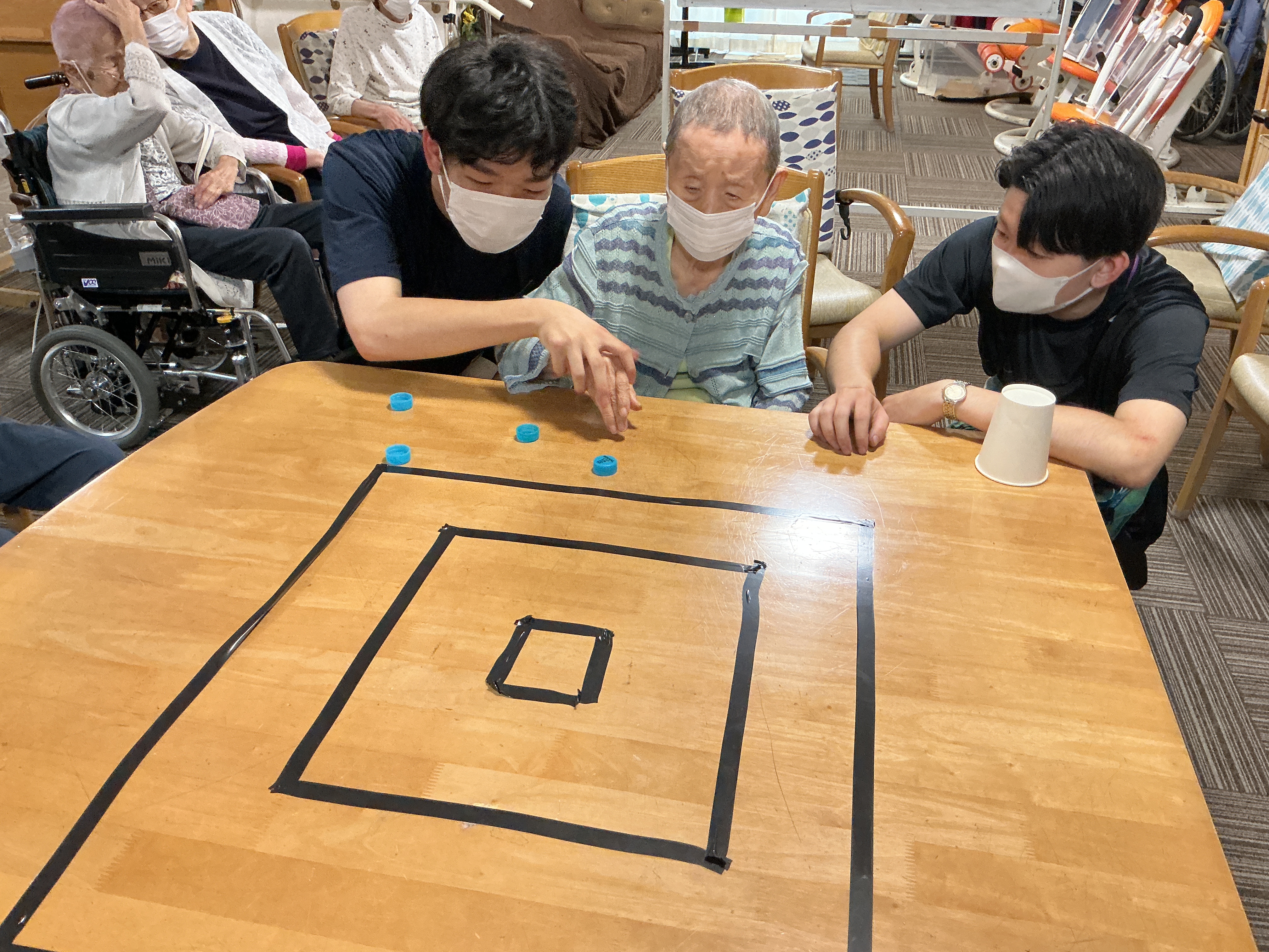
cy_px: 476
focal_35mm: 29
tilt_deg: -30.9
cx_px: 634
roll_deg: +0.0
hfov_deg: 61.7
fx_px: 1063
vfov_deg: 48.2
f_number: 1.8
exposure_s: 1/50
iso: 200
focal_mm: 3
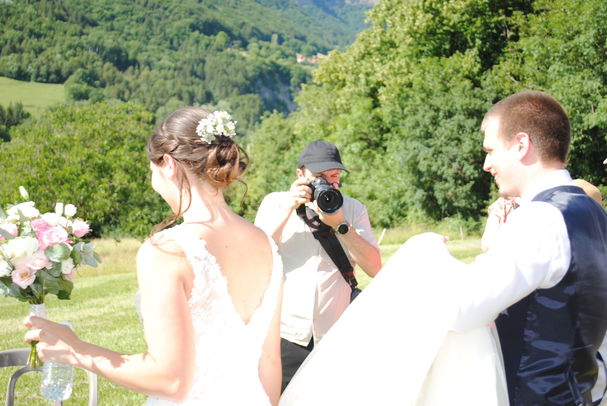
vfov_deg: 26.6
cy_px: 203
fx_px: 861
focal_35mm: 51
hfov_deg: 38.8
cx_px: 304
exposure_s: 1/200
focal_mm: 34
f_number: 10
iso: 100
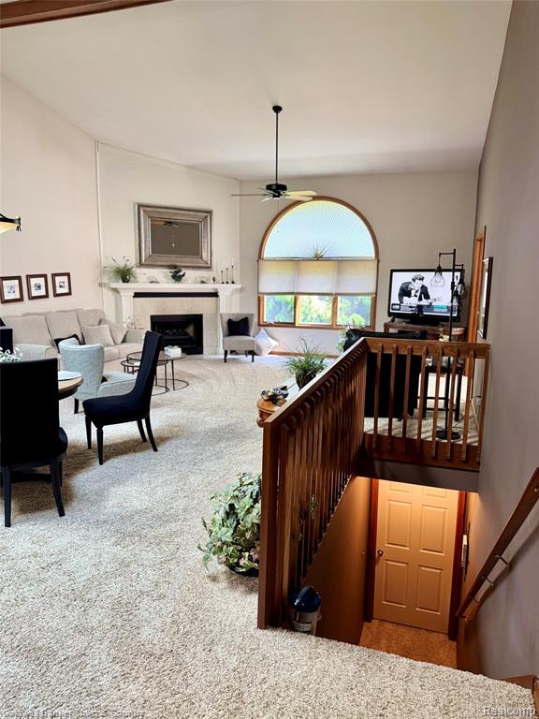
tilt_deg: -9.7
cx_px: 270
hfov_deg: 56.8
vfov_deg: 71.6
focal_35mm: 24
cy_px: 360
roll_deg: -0.6
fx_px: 498
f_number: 1.78
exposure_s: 1/60
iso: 200
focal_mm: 6.76
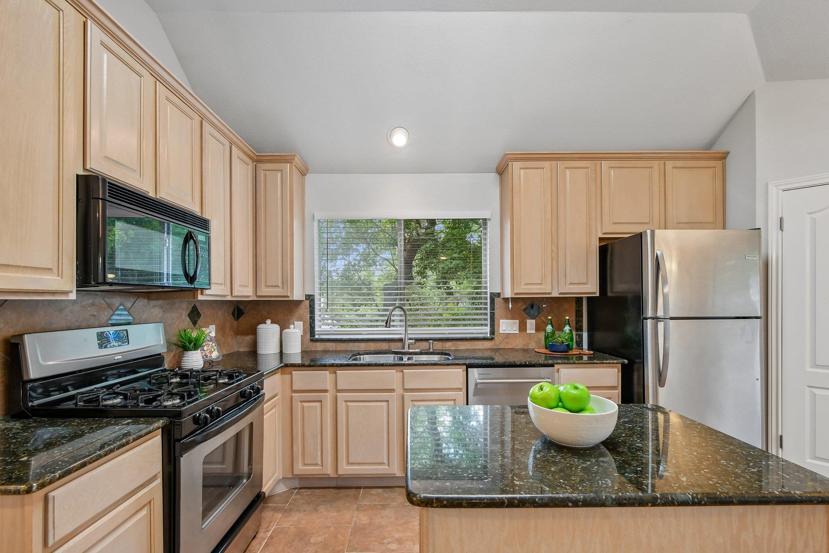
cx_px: 414
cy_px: 276
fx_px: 345
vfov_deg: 77.3
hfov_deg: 100.4
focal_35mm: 15
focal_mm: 10
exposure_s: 1/15
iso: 400
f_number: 8
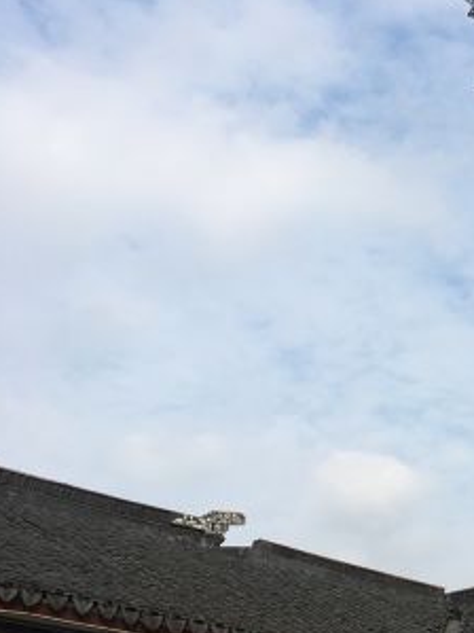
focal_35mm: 68
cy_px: 411
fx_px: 1242
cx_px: 545
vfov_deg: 28.4
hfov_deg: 20.4
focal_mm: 4.15
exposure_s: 1/1538
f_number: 2.2
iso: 25
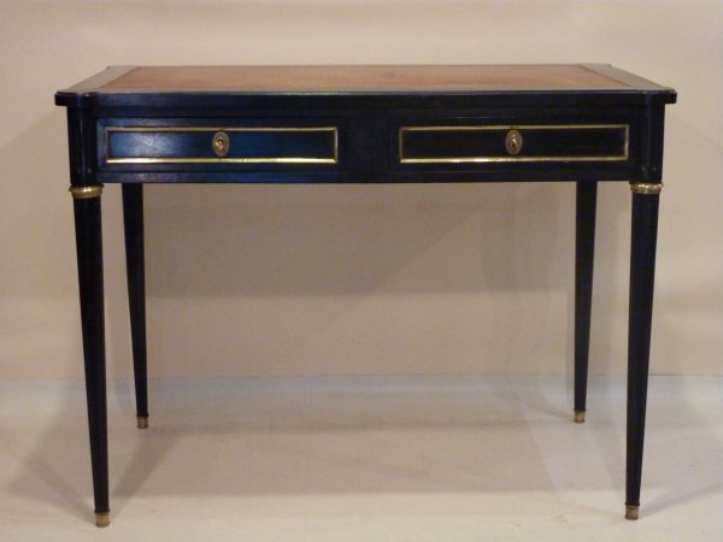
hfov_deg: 30.7
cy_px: 271
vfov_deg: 23.3
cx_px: 362
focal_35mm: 63
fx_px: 1316
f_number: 4
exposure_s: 1/40
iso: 800
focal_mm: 10.3
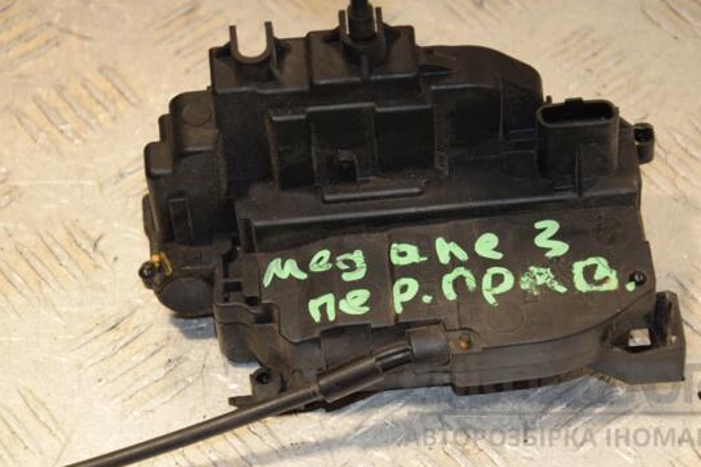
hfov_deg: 13.5
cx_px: 379
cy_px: 208
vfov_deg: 9.0
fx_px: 2959
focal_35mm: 152
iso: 800
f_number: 6.3
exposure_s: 1/200
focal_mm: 90
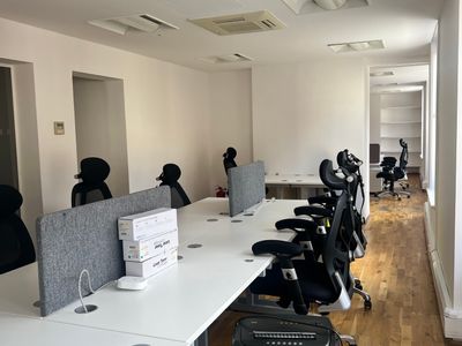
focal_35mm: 26
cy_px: 173
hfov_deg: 67.3
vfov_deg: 53.1
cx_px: 231
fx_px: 347
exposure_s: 1/271
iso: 40
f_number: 1.5
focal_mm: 5.7
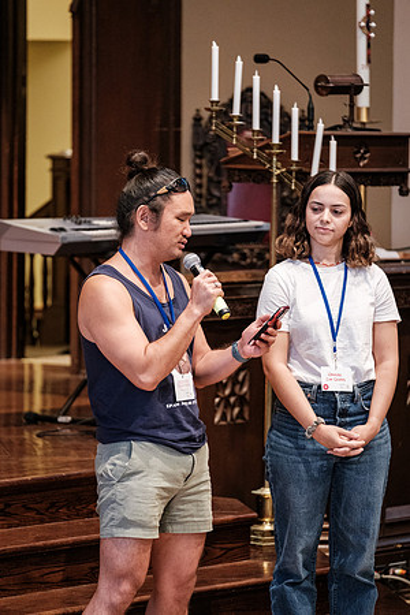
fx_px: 3587
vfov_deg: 9.8
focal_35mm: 210
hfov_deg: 6.5
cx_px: 205
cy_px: 308
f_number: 2.8
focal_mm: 140
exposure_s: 1/90
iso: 3200
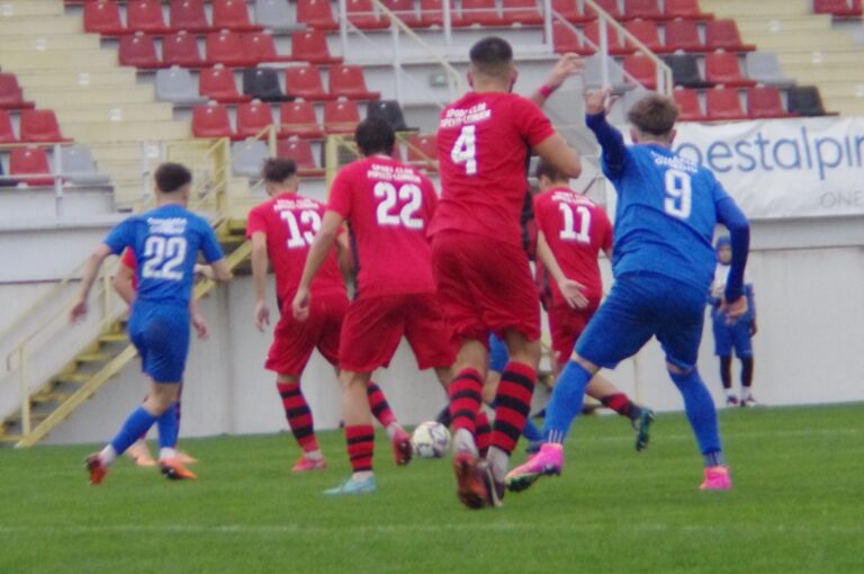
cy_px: 287
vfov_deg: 12.5
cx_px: 432
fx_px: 2613
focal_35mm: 109
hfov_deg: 18.8
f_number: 5.6
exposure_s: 1/200
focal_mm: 73
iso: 3200
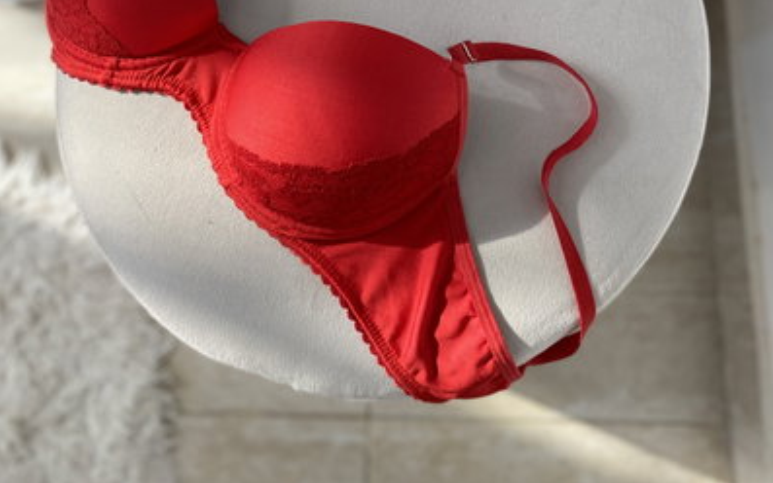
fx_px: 779
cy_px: -32
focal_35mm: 37
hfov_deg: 52.8
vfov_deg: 31.1
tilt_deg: -73.5
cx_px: 386
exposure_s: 1/204
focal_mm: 4.25
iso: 32
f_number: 1.8
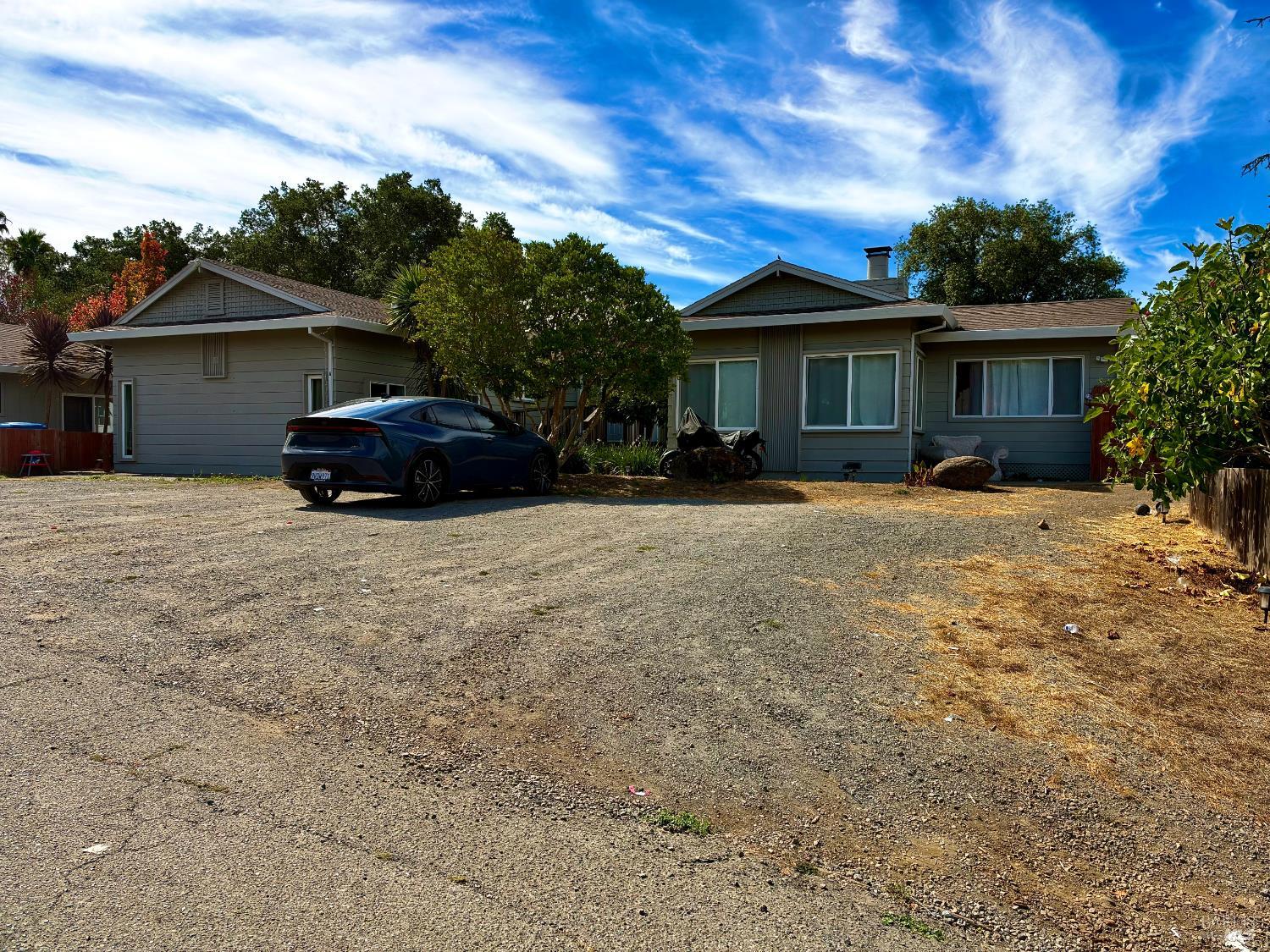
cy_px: 476
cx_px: 635
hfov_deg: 71.6
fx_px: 881
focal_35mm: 24
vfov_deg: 56.8
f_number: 1.8
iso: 64
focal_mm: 6.93
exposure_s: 1/3704
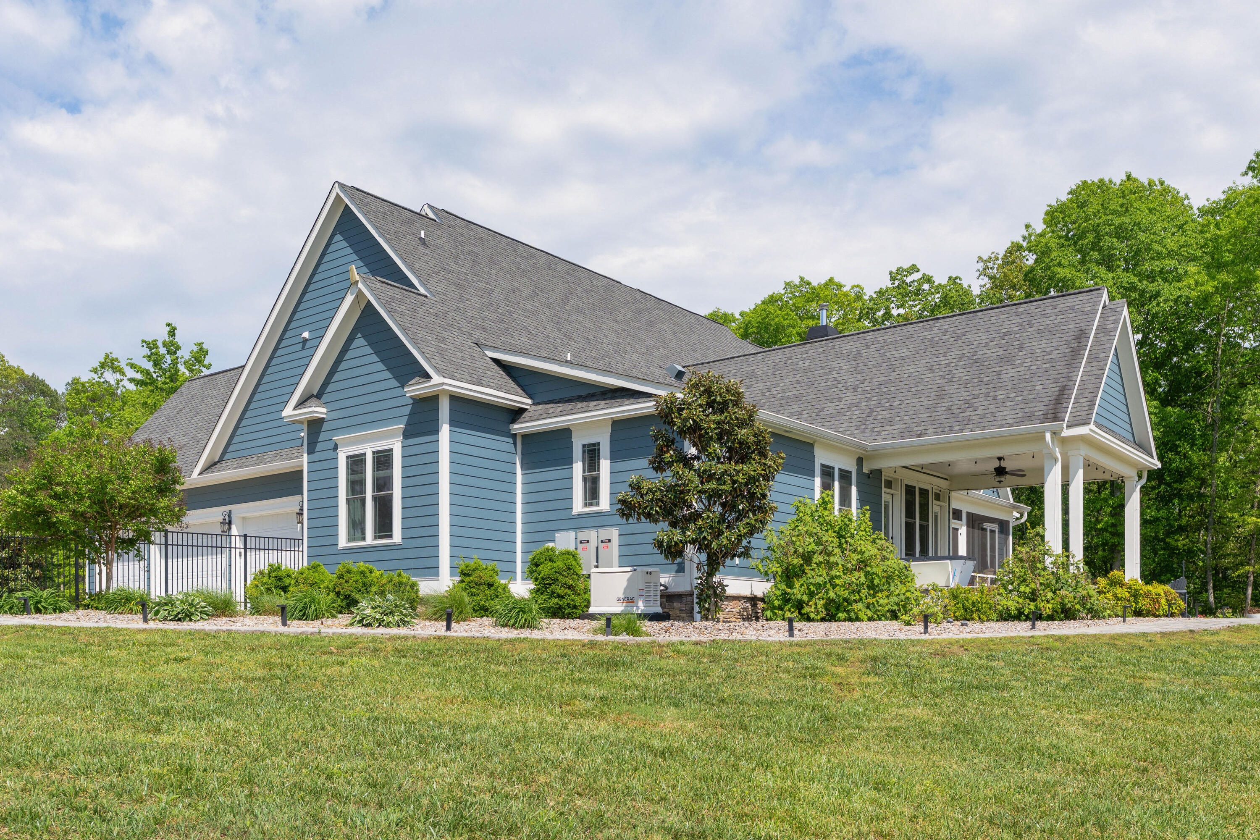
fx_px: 980
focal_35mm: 28
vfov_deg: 46.4
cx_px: 630
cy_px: 420
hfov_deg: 65.5
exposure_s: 1/800
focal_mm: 28
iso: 320
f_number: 7.1
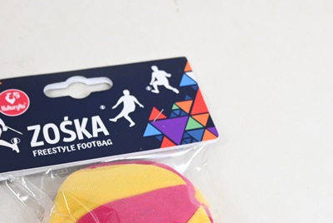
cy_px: 191
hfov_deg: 32.2
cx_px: 114
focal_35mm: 62
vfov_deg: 21.6
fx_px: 573
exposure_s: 1/160
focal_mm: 23
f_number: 4.2
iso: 400
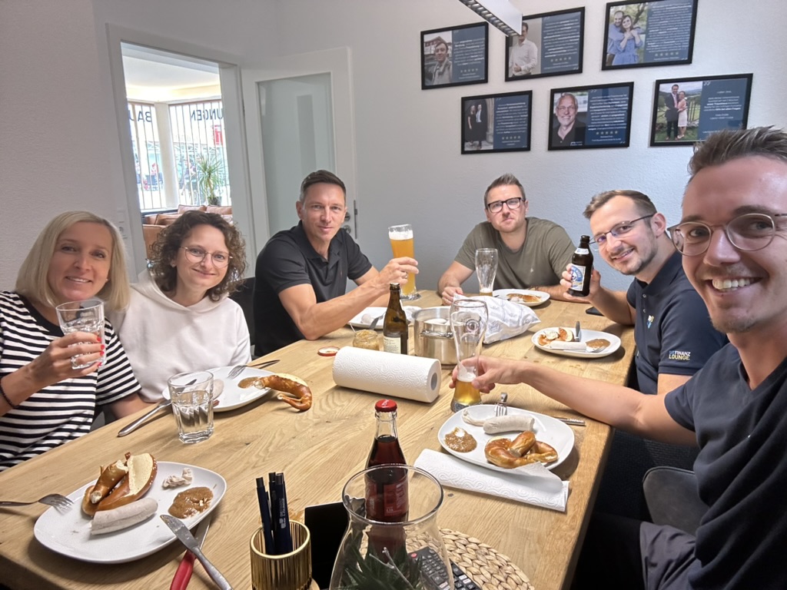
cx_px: 394
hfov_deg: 73.9
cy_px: 295
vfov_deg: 58.9
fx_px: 523
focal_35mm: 23
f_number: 1.9
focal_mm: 2.69
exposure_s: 1/60
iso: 125
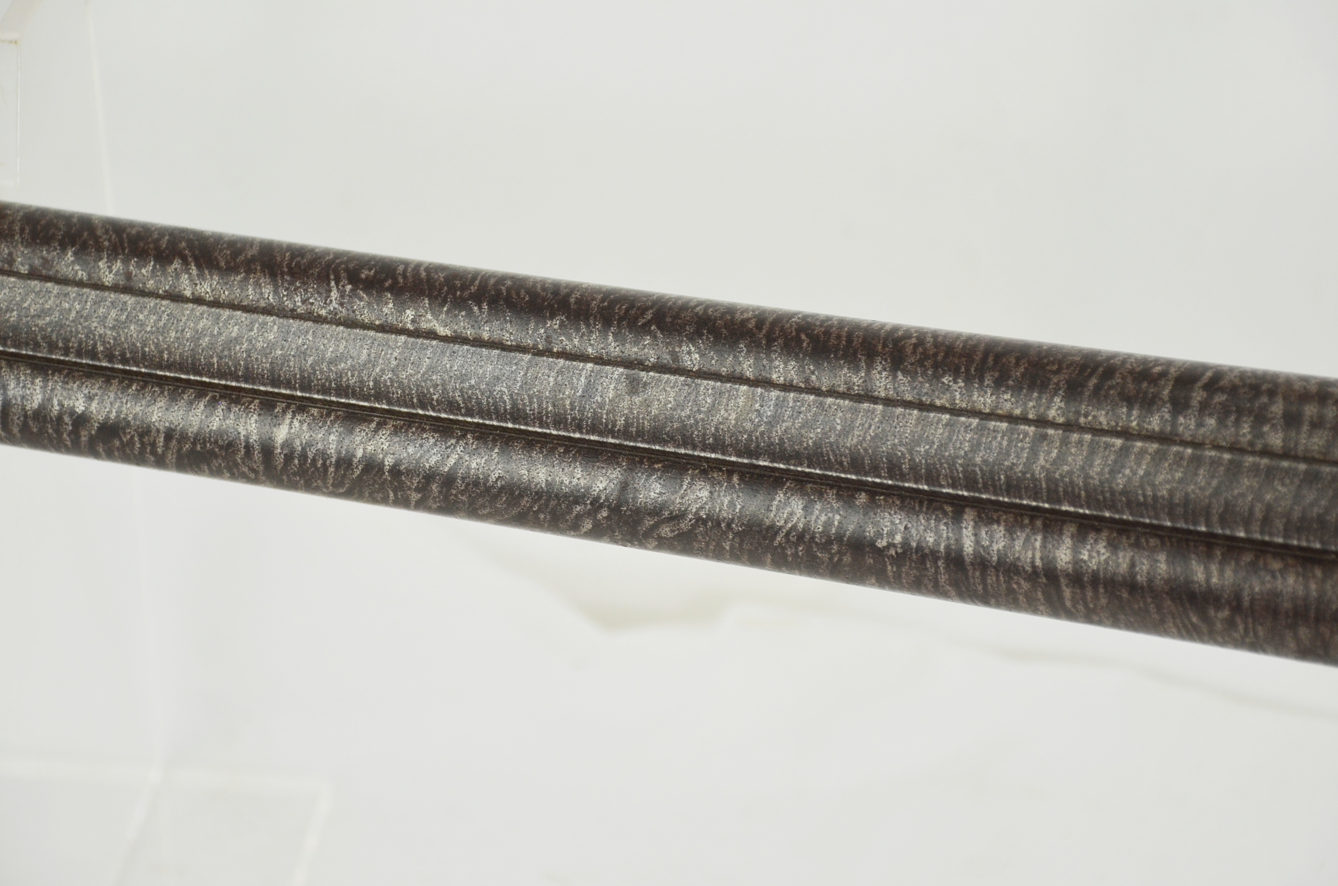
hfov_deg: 17.1
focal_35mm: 120
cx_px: 669
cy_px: 443
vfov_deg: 11.4
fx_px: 4451
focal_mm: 80
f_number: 5.6
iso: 500
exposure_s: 1/250
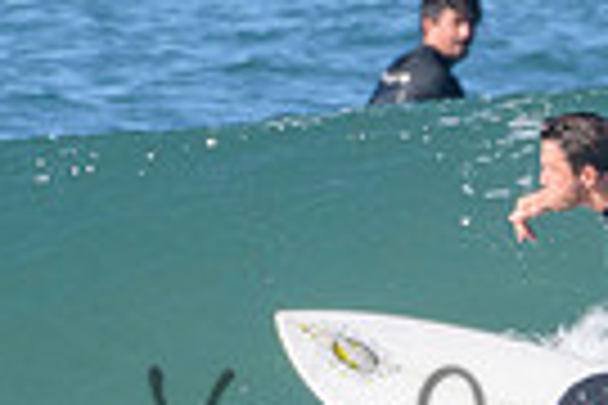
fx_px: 54462
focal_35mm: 3225
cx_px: 613
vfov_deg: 0.4
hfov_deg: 0.6
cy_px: 398
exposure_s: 1/4000
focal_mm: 500
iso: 800
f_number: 5.6
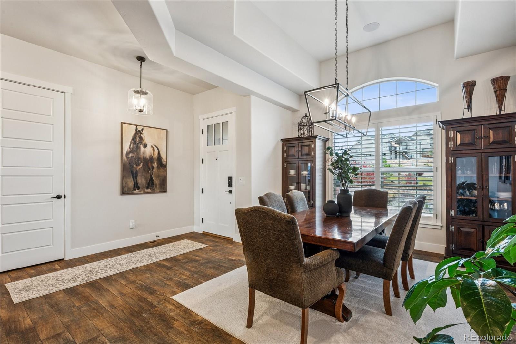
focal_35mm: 16
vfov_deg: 72.0
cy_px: 172
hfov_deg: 95.0
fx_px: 236
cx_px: 258
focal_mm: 16.5
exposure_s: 1/5
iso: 800
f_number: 11
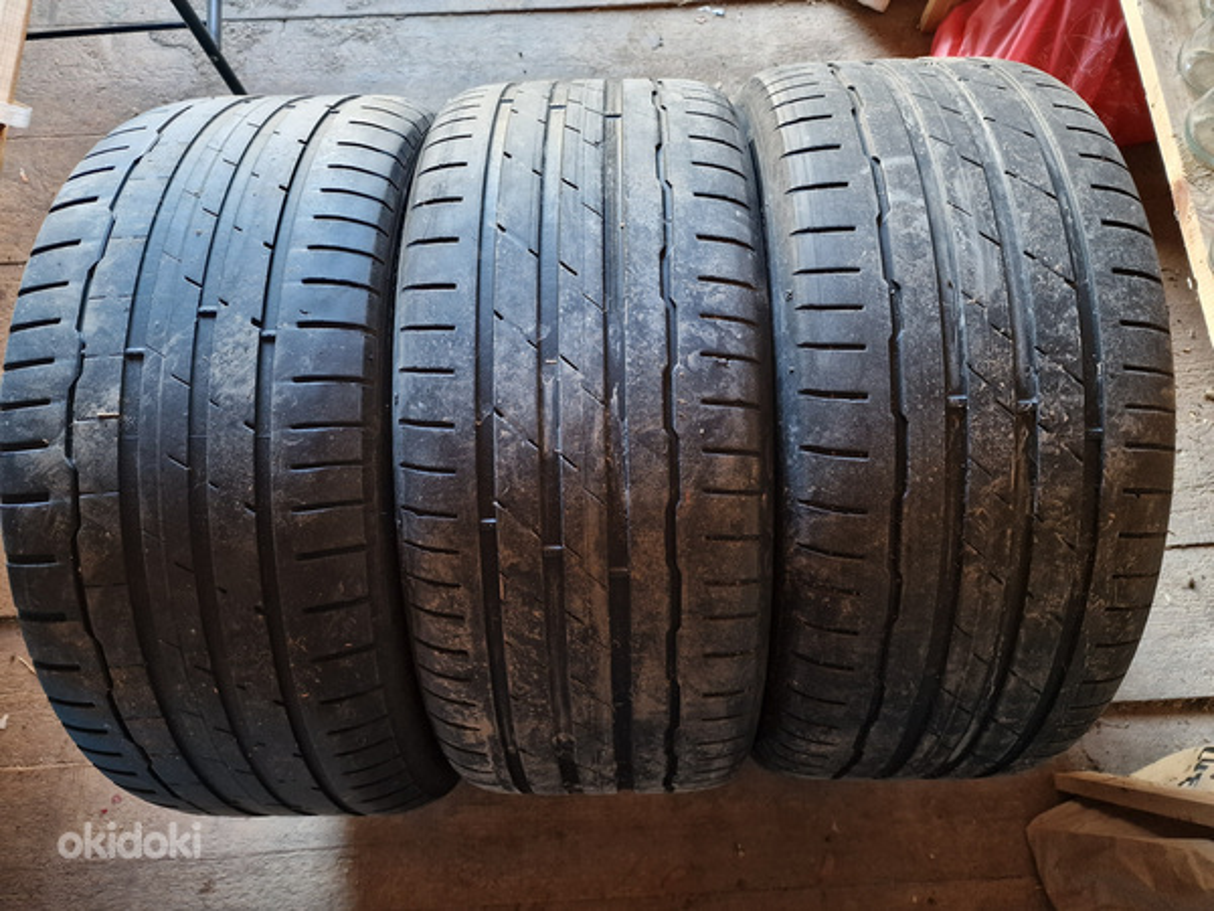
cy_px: 456
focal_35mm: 23
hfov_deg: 73.9
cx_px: 607
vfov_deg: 58.9
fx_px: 807
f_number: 1.8
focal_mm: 6.4
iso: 500
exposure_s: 1/33
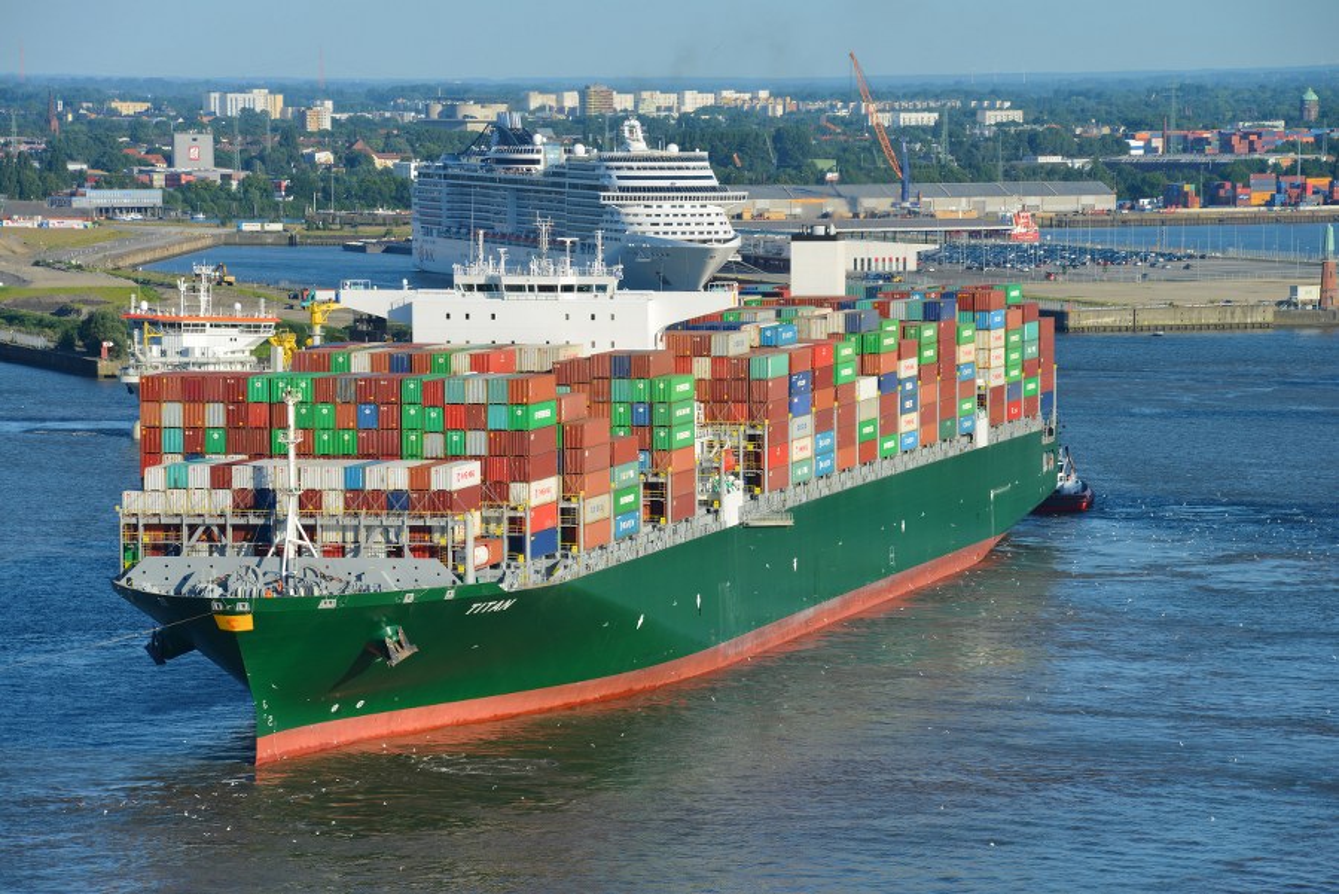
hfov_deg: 11.4
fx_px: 6698
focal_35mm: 180
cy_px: 447
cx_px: 670
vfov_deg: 7.6
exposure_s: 1/160
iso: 100
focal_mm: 180
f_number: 9
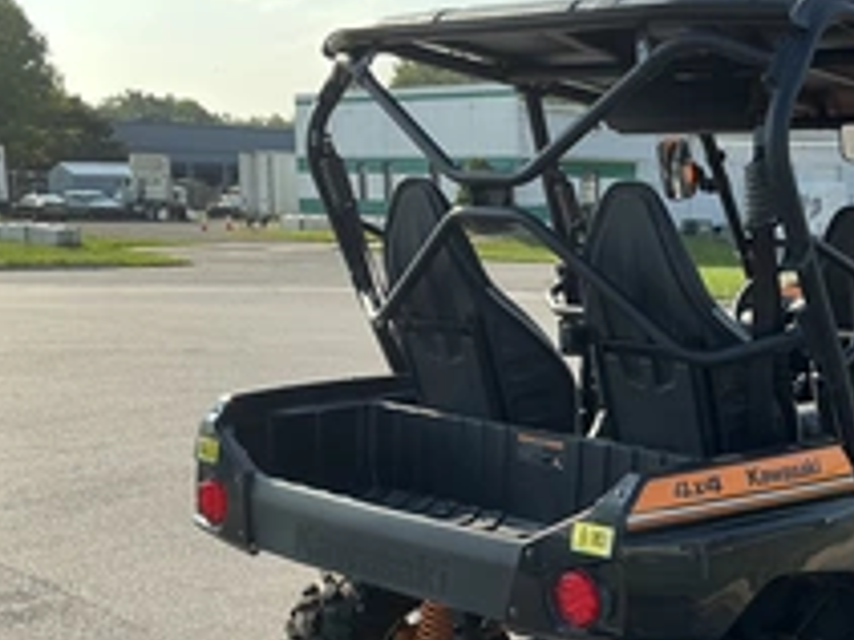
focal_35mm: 53
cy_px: 490
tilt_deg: -8.9
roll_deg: -0.3
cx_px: 680
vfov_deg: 27.1
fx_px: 1307
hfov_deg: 35.1
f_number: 1.8
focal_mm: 3
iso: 25
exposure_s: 1/898
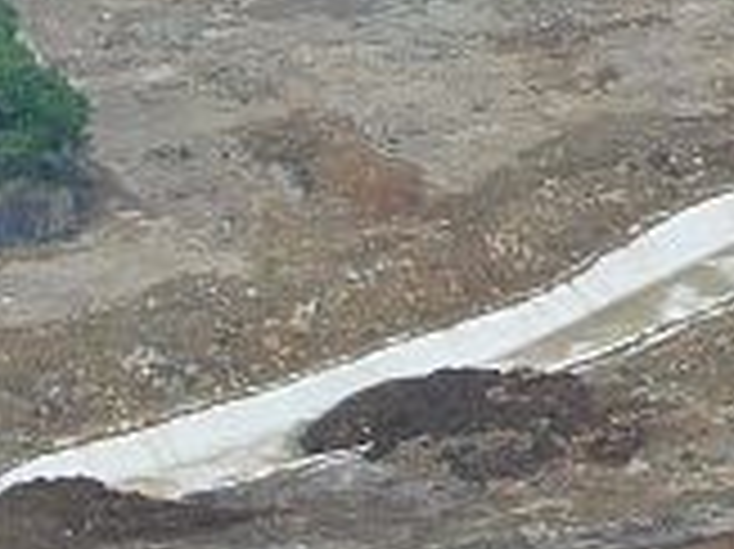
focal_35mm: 346
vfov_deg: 4.3
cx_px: 1689
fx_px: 7331
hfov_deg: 5.6
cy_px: -284
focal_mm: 8.42
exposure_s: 1/400
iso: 100
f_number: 3.8
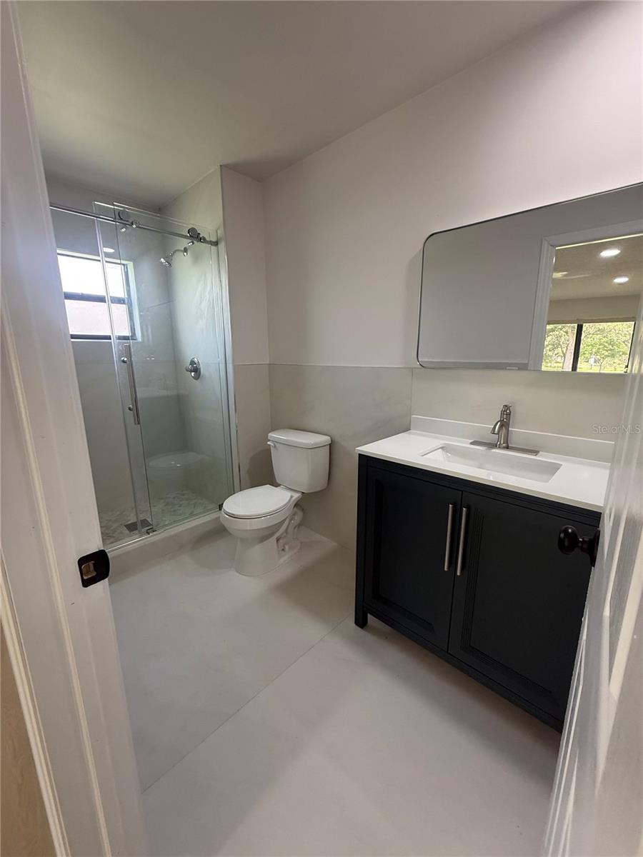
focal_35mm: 14
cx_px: 322
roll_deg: +0.2
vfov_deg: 102.1
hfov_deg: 85.7
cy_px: 428
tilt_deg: -11.8
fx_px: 347
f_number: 2.2
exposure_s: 1/99
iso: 250
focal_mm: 2.22
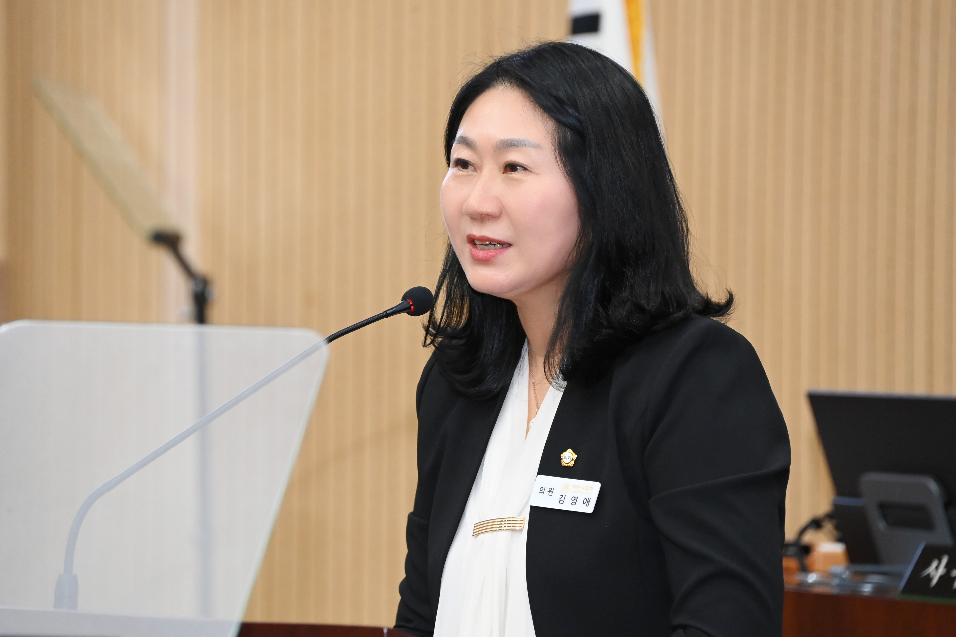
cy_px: 299
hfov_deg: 6.2
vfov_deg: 4.2
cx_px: 450
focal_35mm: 331
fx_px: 8789
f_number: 6.3
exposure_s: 1/200
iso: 5000
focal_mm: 300
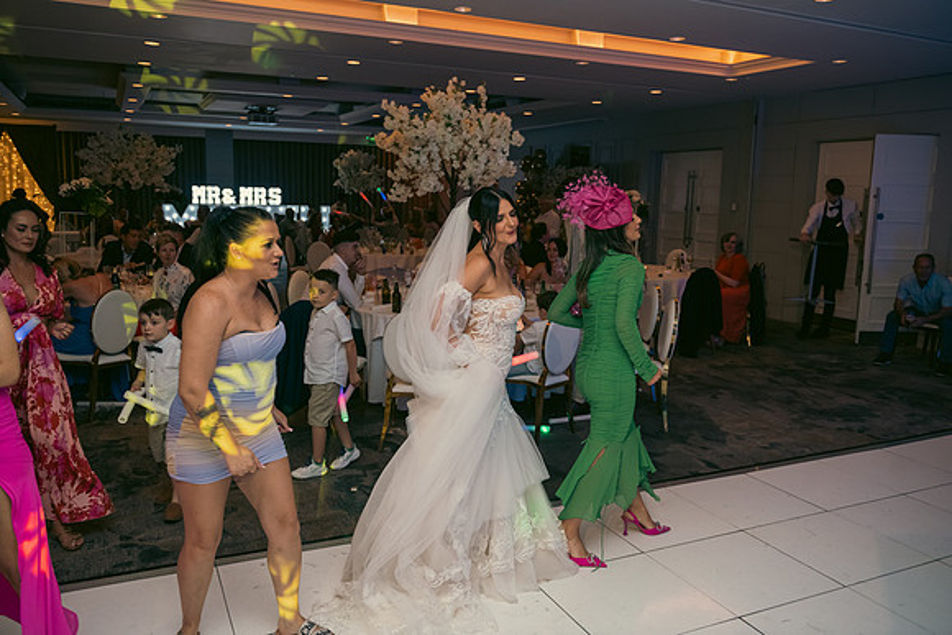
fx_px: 767
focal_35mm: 29
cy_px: 318
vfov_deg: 45.0
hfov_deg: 63.6
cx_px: 476
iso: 800
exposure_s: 1/160
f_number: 3.5
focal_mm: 29
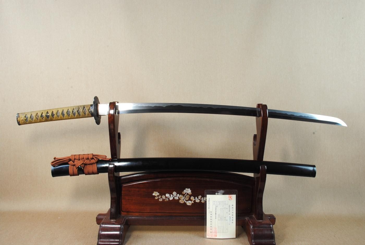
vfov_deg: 43.7
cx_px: 182
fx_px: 305
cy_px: 122
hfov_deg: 61.9
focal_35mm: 30
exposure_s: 1/2
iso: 200
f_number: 11
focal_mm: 20
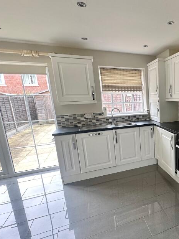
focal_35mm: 23
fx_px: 159
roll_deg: +1.4
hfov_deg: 50.9
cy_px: 129
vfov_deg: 73.8
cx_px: 166
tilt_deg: -12.2
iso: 64
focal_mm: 2.22
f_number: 2.2
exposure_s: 1/99
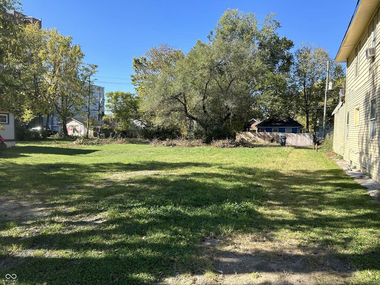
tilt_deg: -1.8
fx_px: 285
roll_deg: -0.8
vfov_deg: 53.1
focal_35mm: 26
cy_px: 142
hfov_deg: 67.3
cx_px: 190
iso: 50
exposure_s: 1/1449
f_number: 1.5
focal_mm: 5.7
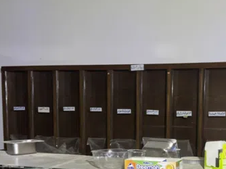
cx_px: 171
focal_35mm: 46
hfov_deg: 40.1
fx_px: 300
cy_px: 155
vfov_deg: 30.0
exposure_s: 1/40
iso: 1000
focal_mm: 6.76
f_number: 1.78
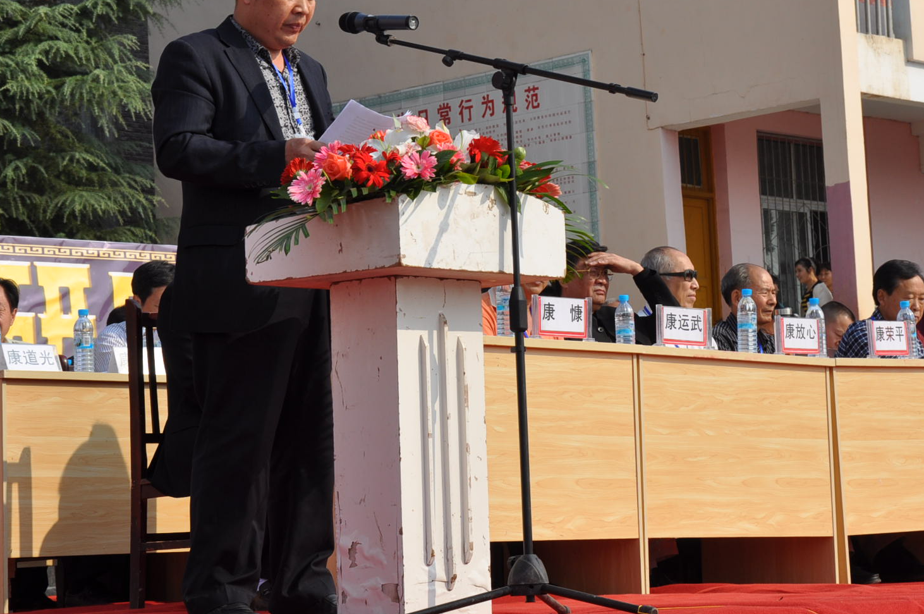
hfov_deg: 18.6
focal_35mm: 110
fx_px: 2820
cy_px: 244
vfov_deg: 12.4
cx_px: 598
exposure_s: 1/400
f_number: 10
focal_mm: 50
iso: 200
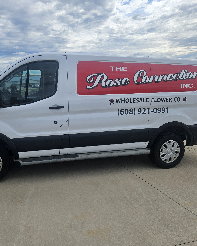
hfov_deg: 47.9
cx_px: 70
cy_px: 123
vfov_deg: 58.8
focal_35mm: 30
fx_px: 219
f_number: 1.8
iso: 25
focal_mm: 5.4
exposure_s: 1/2686
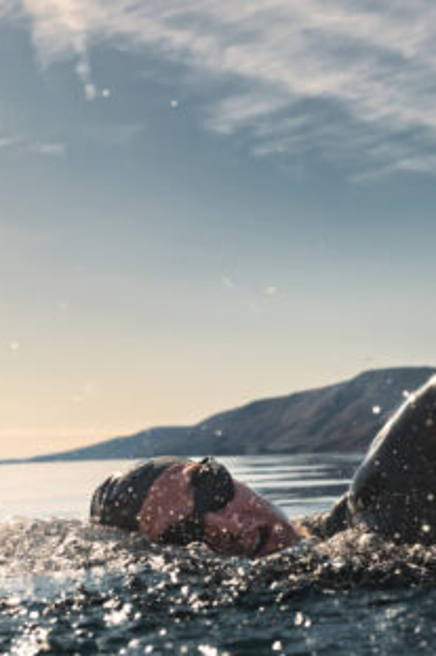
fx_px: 1528
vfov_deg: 24.1
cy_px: 438
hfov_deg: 16.0
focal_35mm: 84
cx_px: 390
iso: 250
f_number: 6.8
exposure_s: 1/1500
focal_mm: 34
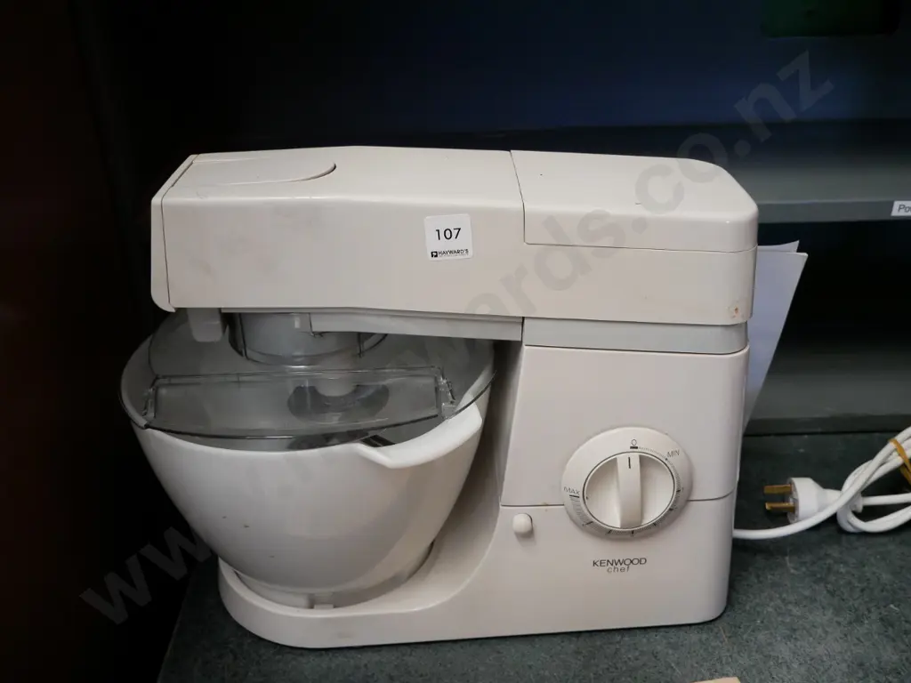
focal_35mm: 34
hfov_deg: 54.0
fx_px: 895
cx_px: 456
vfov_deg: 41.8
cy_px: 342
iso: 2000
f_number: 4
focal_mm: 17
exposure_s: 1/60
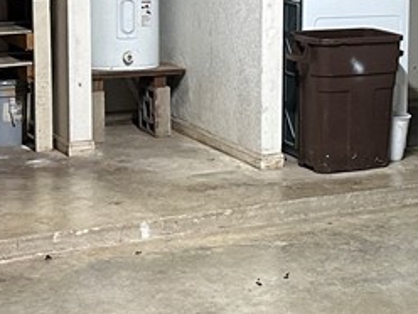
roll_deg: -1.7
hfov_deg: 19.4
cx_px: 386
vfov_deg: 14.8
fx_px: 1195
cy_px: 61
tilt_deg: -7.2
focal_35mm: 99
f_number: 1.78
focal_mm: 6.86
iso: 400
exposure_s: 1/60
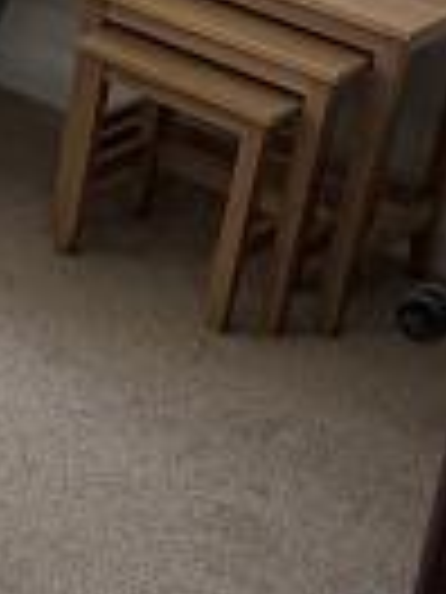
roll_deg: -3.3
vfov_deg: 17.3
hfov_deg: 11.7
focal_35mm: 109
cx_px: -527
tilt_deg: -19.5
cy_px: -86
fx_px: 1873
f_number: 2.2
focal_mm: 2.22
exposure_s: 1/159
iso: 40
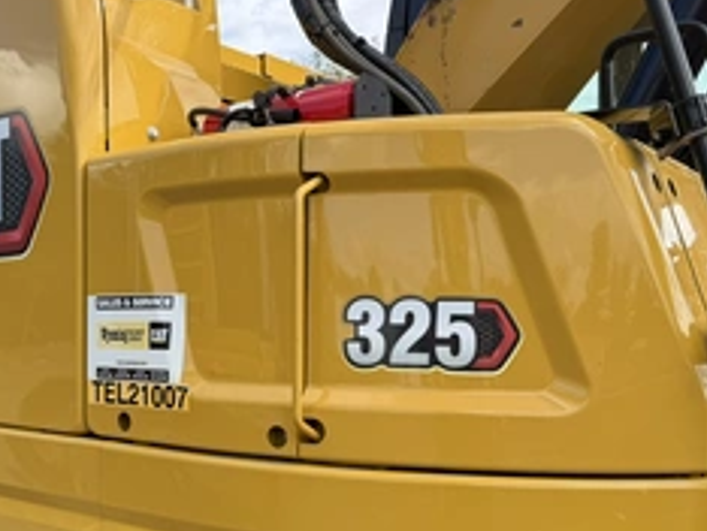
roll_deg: +0.0
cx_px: 299
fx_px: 838
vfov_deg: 35.0
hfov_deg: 45.6
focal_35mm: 41
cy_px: 332
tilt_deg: -1.7
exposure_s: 1/1314
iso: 80
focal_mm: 6.76
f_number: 1.78
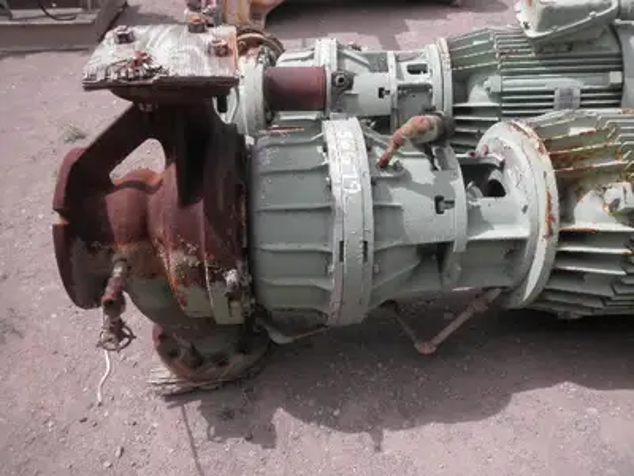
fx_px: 513
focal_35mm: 28
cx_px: 317
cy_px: 238
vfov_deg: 49.7
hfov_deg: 63.4
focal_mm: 5
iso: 64
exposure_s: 1/80
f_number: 8.5
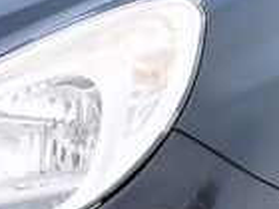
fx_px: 1378
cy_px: 195
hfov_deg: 11.5
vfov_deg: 8.6
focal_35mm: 171
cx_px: 8
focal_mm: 5.58
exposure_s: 1/1953
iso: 50
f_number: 1.8
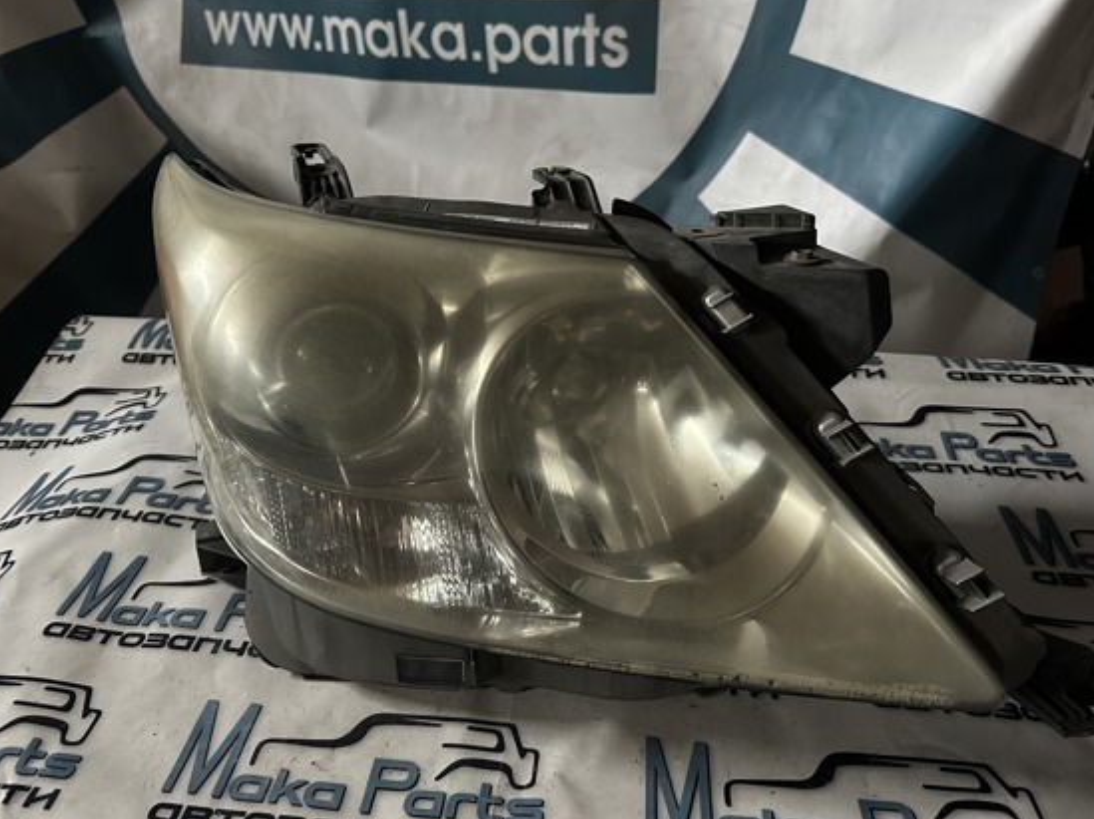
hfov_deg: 63.5
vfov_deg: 49.6
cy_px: 372
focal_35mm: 28
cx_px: 526
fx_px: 884
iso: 1000
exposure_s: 1/32
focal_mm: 6.86
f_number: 1.78
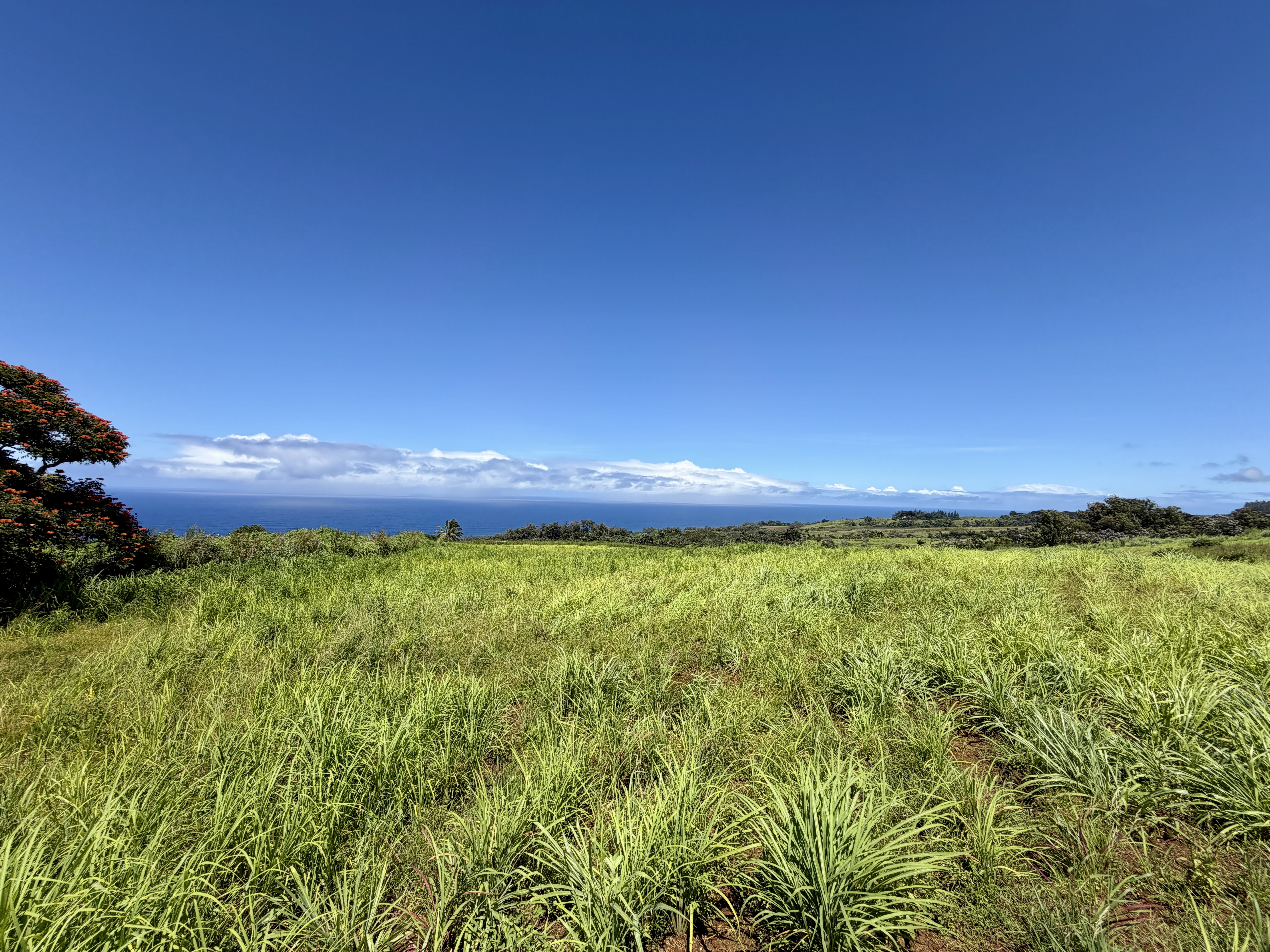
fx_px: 514
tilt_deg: +1.9
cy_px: 476
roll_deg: -0.6
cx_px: 635
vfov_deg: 85.7
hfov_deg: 102.1
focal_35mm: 14
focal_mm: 2.22
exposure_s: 1/1145
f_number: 2.2
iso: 20
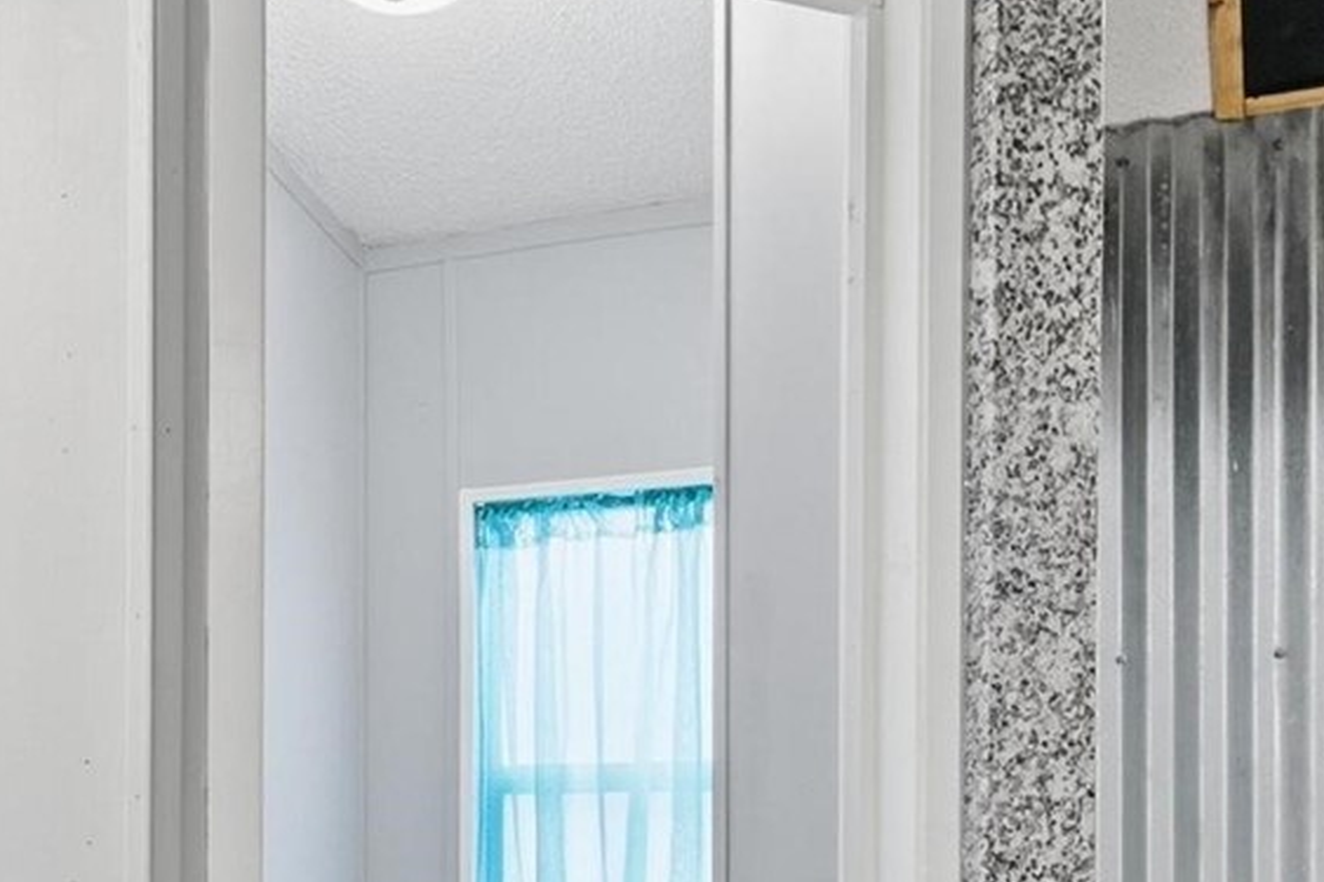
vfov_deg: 23.8
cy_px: 916
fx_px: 1985
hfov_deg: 36.2
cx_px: 357
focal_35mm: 54
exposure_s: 1/250
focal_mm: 14
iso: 400
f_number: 9
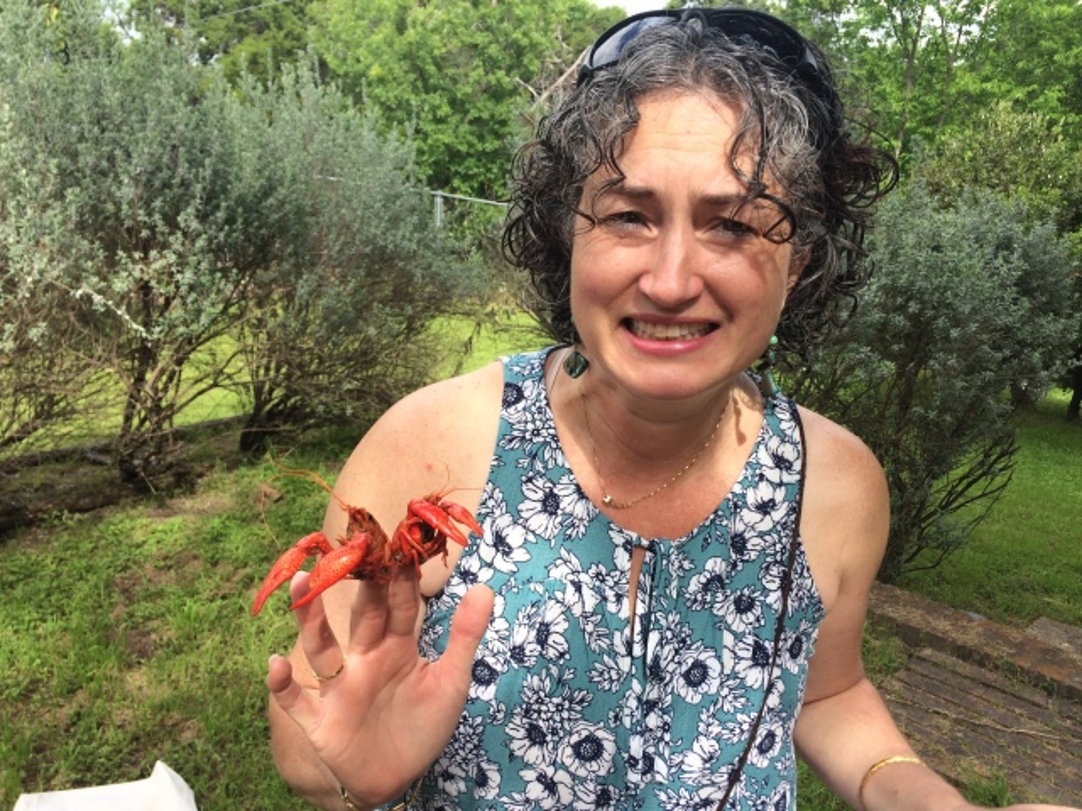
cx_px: 541
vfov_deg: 48.2
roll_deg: -1.8
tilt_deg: -19.8
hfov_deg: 61.7
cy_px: 406
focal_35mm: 29
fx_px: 906
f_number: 2.2
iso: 32
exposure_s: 1/612
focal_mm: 4.15
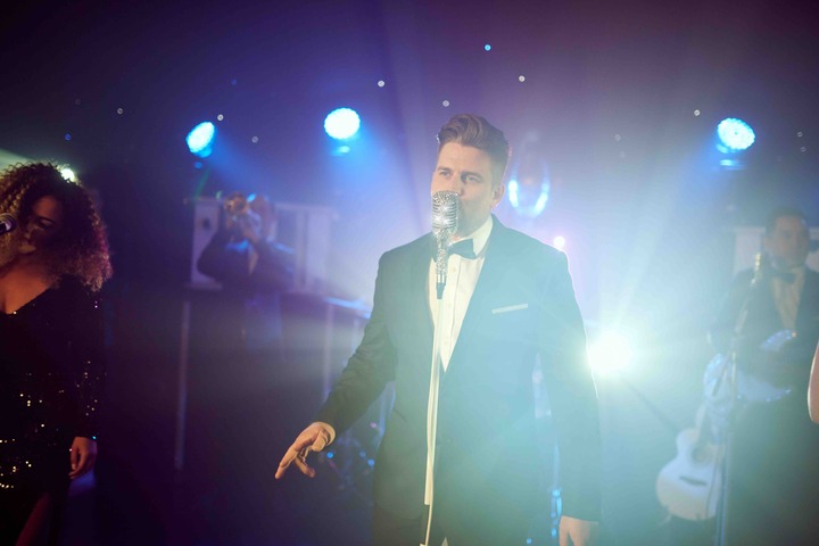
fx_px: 796
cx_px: 410
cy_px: 273
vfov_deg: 37.9
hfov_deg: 54.4
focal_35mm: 35
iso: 1000
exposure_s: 1/320
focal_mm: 35
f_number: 1.4
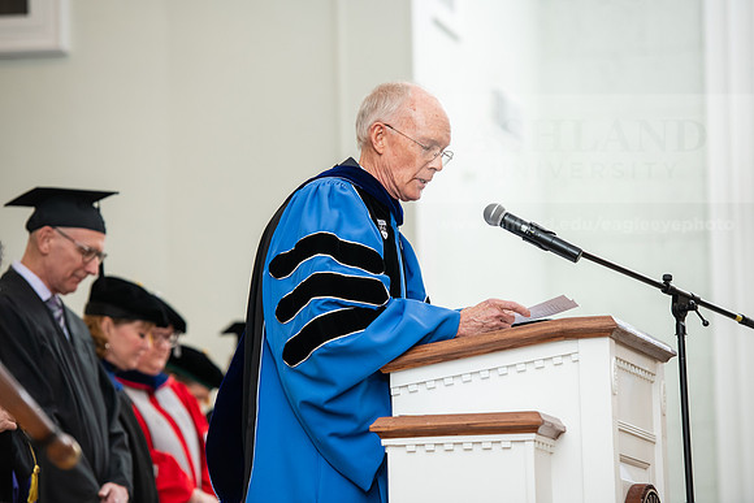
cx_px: 377
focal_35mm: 160
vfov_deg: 8.6
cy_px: 252
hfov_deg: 12.8
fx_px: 3352
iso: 1000
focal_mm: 160
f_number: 3.5
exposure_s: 1/200
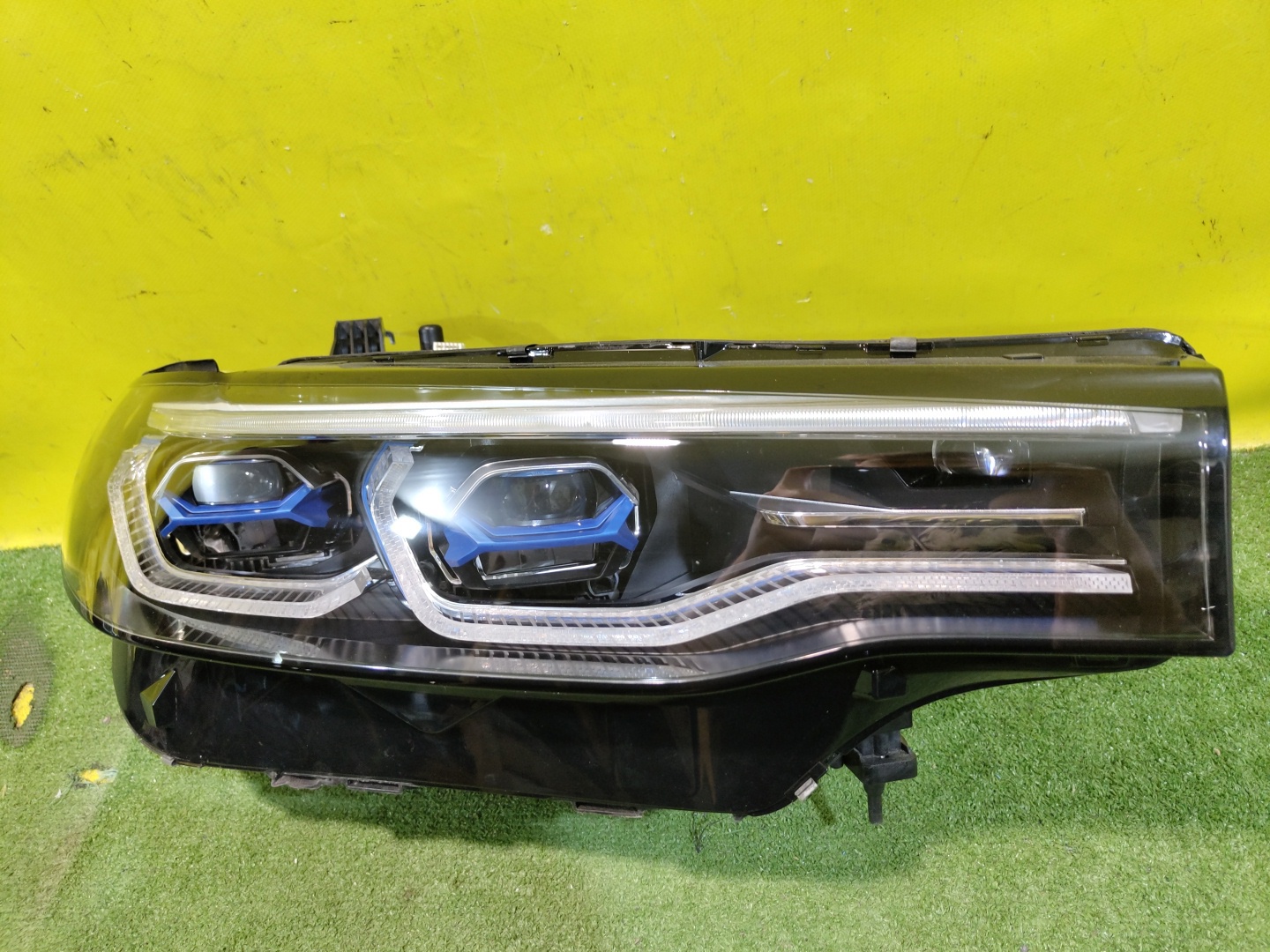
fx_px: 881
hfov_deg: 71.6
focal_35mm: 24
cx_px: 635
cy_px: 476
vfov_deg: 56.8
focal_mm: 5.59
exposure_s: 1/50
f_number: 1.88
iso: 211
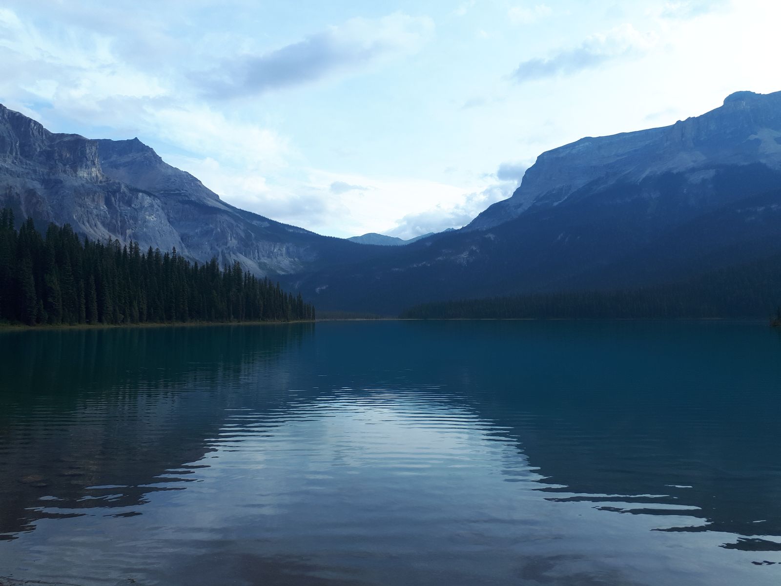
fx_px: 609
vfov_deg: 51.4
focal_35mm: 27
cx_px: 390
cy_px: 293
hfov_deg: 65.3
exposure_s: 1/911
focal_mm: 3.6
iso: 40
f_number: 1.9
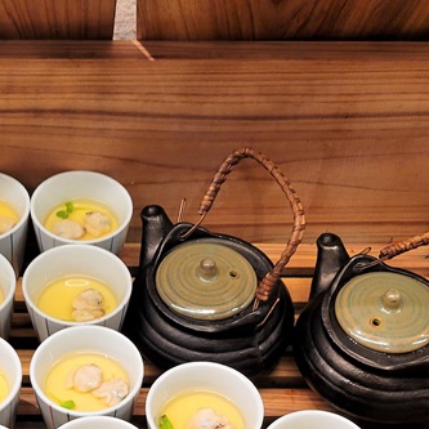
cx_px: 67
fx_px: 967
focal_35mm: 69
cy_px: 426
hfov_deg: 24.5
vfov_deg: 23.9
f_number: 1.8
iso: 160
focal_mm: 5.4
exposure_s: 1/60
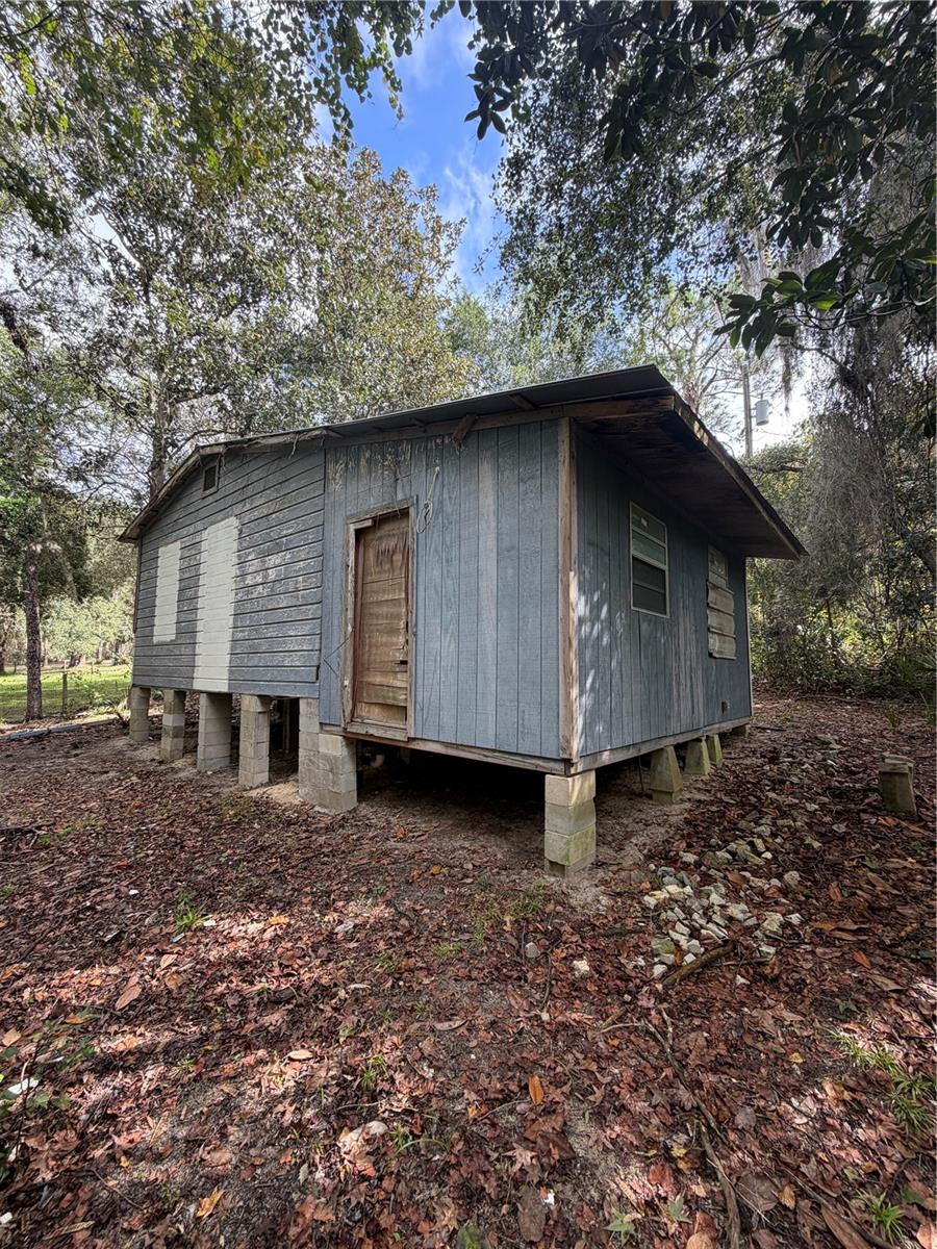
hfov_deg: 85.7
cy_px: 624
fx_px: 505
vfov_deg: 102.1
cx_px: 468
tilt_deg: +6.5
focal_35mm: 14
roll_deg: -0.7
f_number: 2.2
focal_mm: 2.22
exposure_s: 1/133
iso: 40
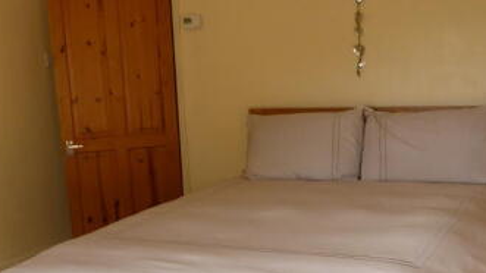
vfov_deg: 25.8
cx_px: 289
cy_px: 178
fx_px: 593
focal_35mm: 46
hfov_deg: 44.4
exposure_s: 1/60
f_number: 3.3
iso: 200
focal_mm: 4.3
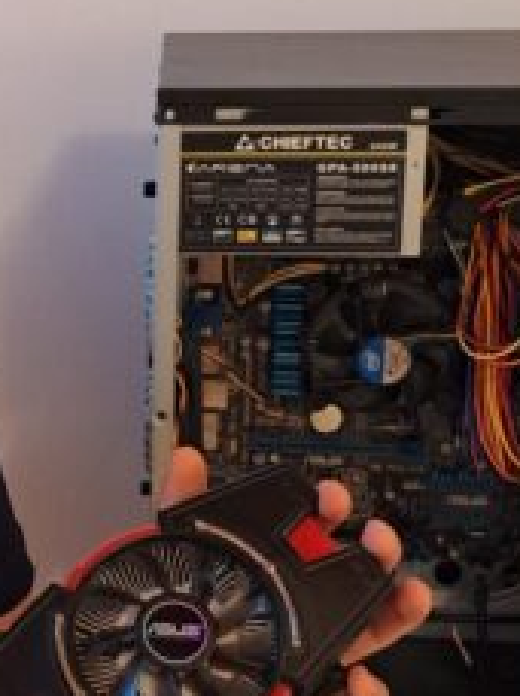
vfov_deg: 23.3
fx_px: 1687
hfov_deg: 16.7
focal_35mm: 84
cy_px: 319
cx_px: -131
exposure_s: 1/50
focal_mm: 5.23
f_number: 1.8
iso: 250
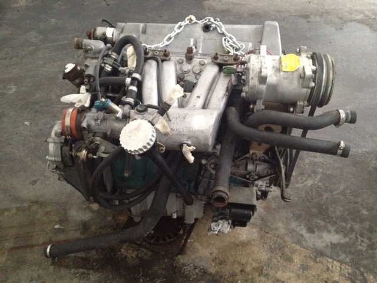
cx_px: 188
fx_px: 381
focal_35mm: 35
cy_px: 142
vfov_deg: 40.7
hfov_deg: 52.6
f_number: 2.4
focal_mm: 4.28
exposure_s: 1/15
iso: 800
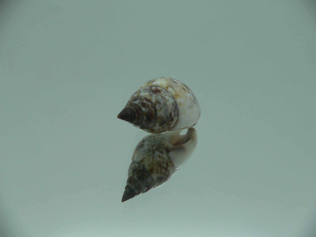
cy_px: 118
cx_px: 158
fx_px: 320
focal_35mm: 35
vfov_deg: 40.7
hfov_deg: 52.6
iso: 80
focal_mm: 4.6
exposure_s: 1/60
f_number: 2.8
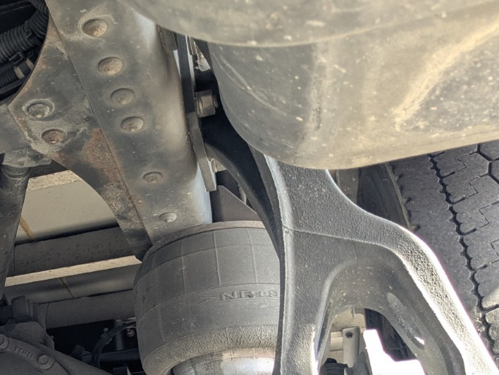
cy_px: 302
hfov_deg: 28.8
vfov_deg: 23.7
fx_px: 879
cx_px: -44
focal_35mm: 61
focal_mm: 4.38
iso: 77
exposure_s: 1/99.9
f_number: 1.73
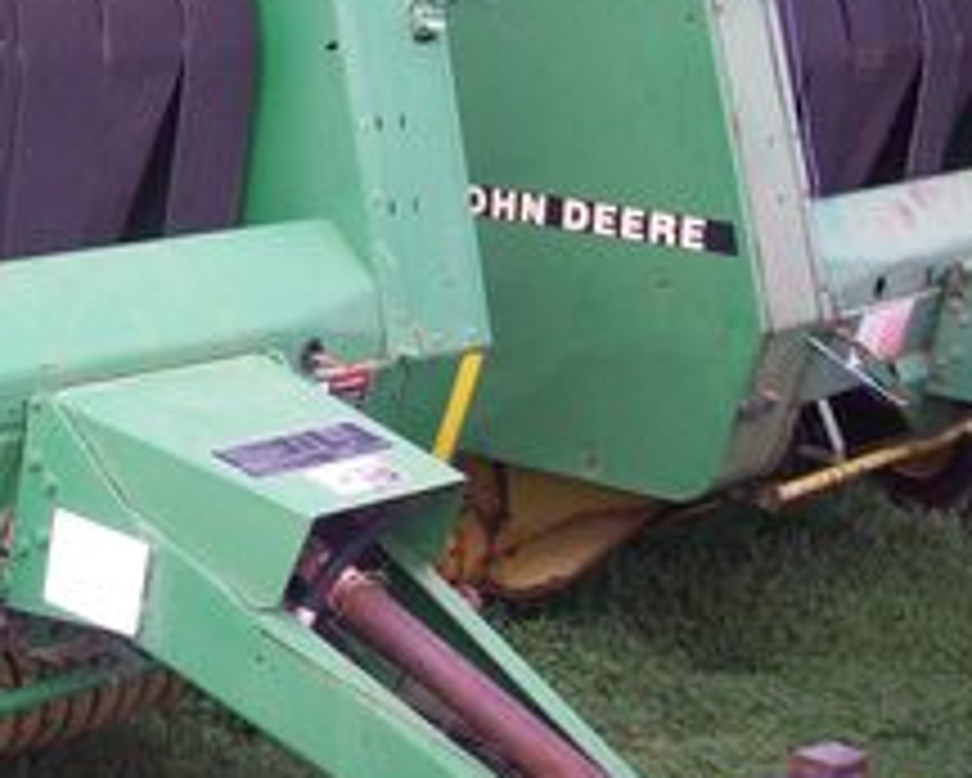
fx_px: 2619
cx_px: -220
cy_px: 310
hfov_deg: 19.7
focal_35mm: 91
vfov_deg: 16.9
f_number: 2.8
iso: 80
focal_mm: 6.2
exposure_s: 1/253
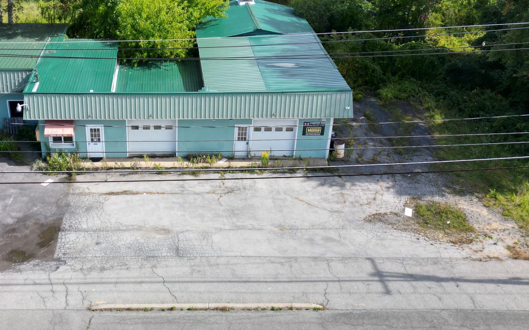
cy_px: 133
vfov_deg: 29.8
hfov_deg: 45.2
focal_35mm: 43
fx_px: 620
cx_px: 157
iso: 110
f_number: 1.7
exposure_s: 1/160
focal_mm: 6.72
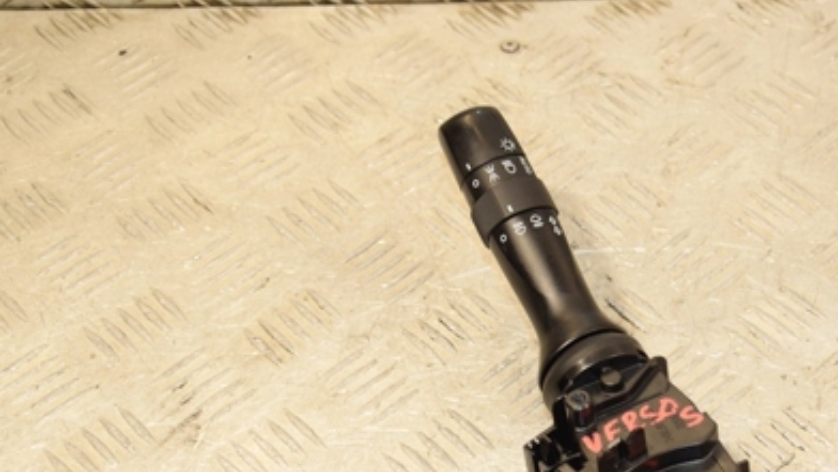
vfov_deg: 14.7
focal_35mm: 82
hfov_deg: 25.6
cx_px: 624
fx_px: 1823
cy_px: 359
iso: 800
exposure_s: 1/200
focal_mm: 32
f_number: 5.6
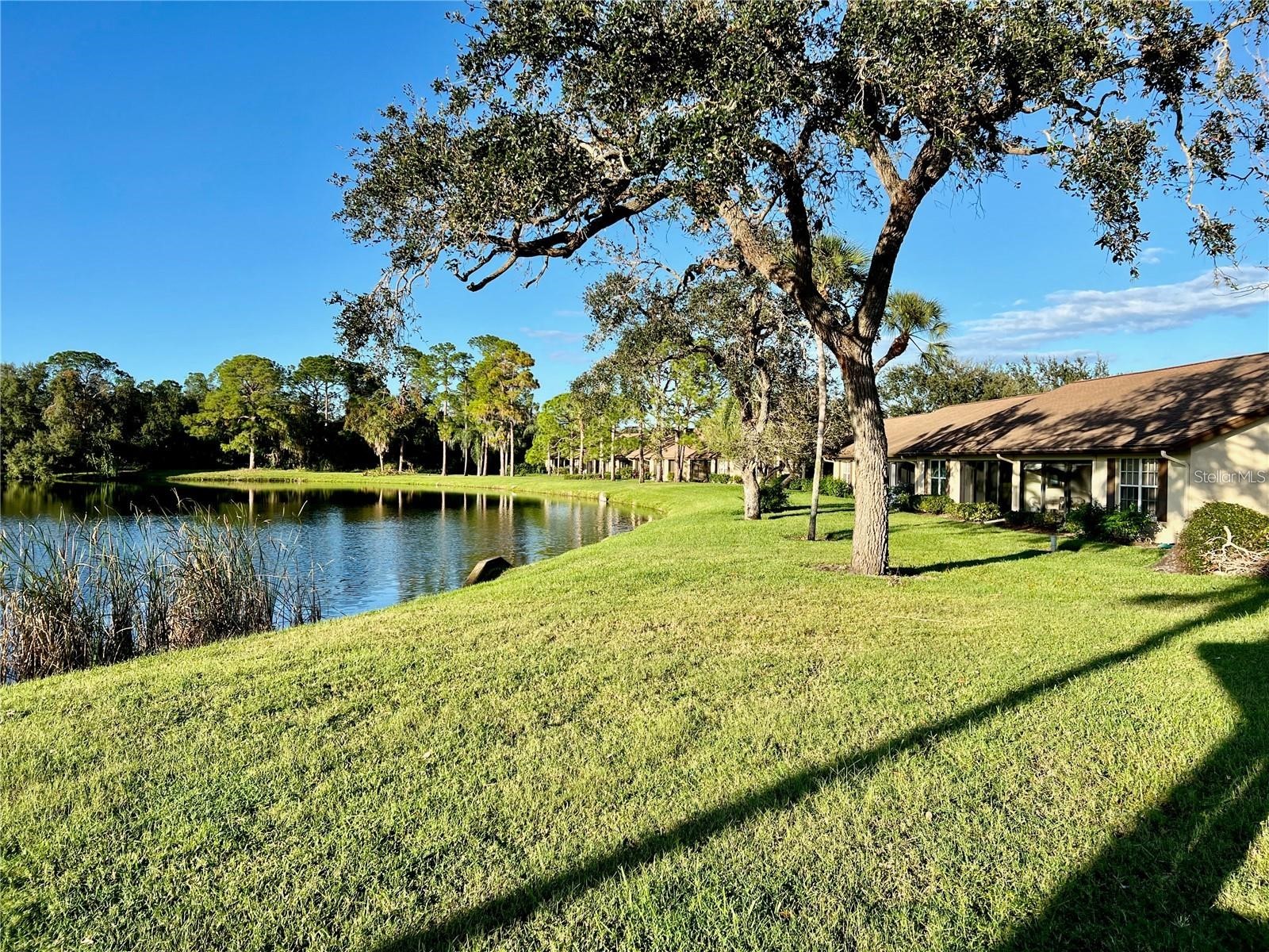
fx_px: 953
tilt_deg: -0.6
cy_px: 476
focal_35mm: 26
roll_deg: -0.9
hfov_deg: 67.3
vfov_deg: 53.1
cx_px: 634
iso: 50
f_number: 1.5
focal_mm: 5.7
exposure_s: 1/2513
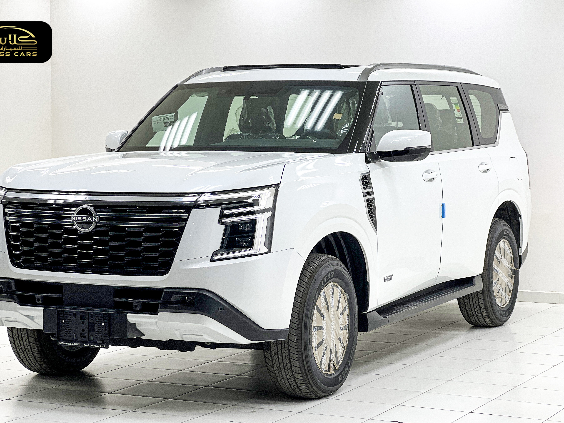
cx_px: 258
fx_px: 1401
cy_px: 236
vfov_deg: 17.2
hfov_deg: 22.8
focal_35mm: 86
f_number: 2.8
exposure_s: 1/120
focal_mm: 9
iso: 40
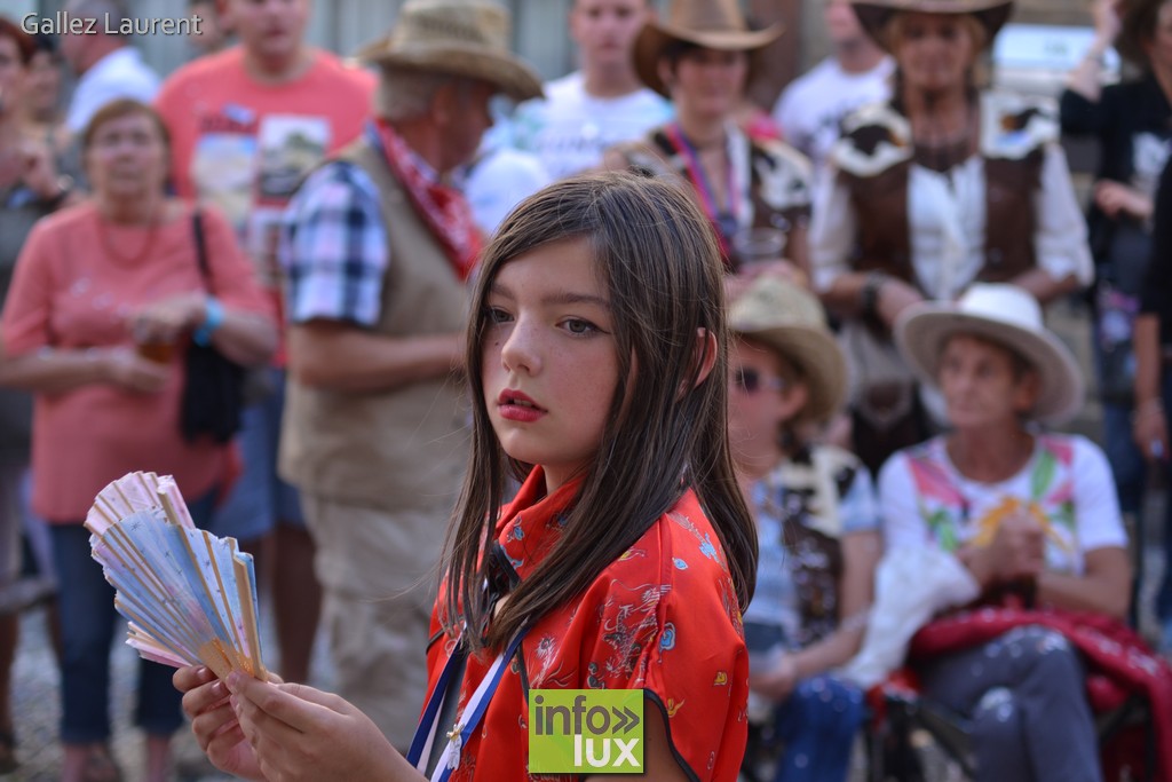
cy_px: 391
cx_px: 586
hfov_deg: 27.0
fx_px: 2442
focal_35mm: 75
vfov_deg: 18.2
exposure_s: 1/200
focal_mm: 50
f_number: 2.8
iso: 100
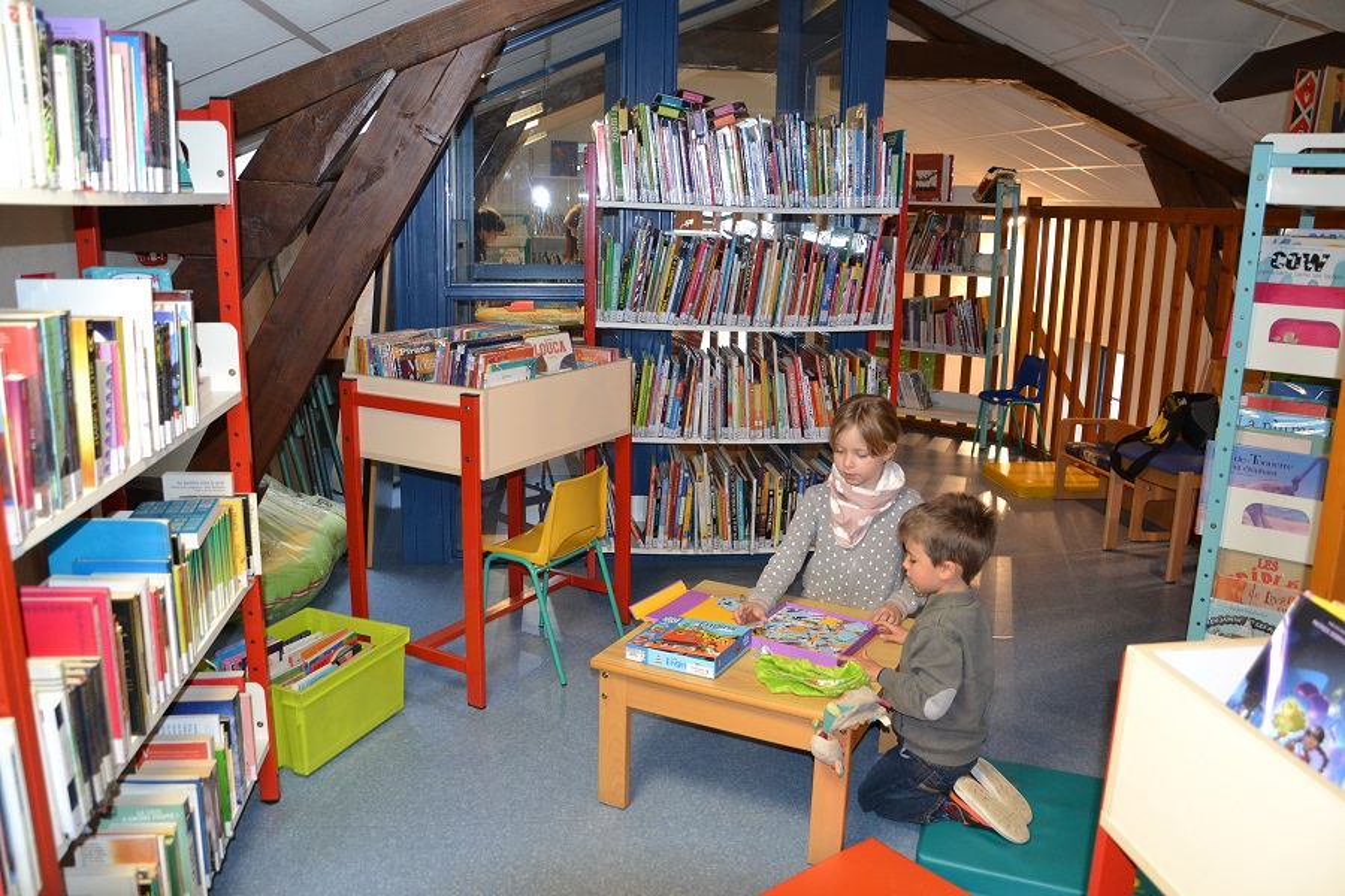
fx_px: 1009
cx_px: 672
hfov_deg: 67.4
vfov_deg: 47.9
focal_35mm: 27
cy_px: 448
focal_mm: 18
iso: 1000
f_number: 3.5
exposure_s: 1/60
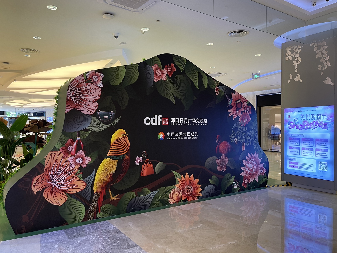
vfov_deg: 51.3
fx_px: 263
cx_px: 163
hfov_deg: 65.3
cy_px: 127
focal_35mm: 27
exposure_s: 1/50
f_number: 1.6
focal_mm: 5.1
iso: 80
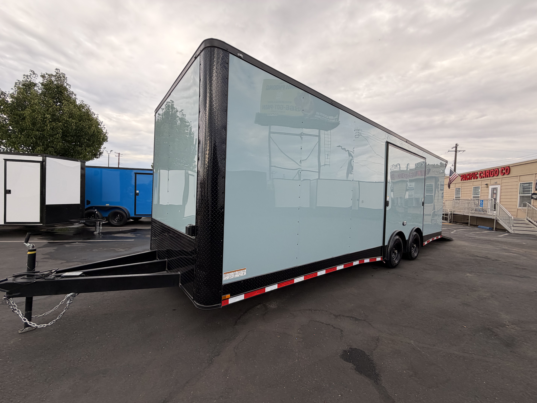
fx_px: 217
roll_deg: -2.3
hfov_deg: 102.1
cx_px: 268
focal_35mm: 14
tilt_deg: -1.9
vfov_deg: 85.7
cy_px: 202
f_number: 2.2
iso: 50
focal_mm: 2.22
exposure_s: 1/502
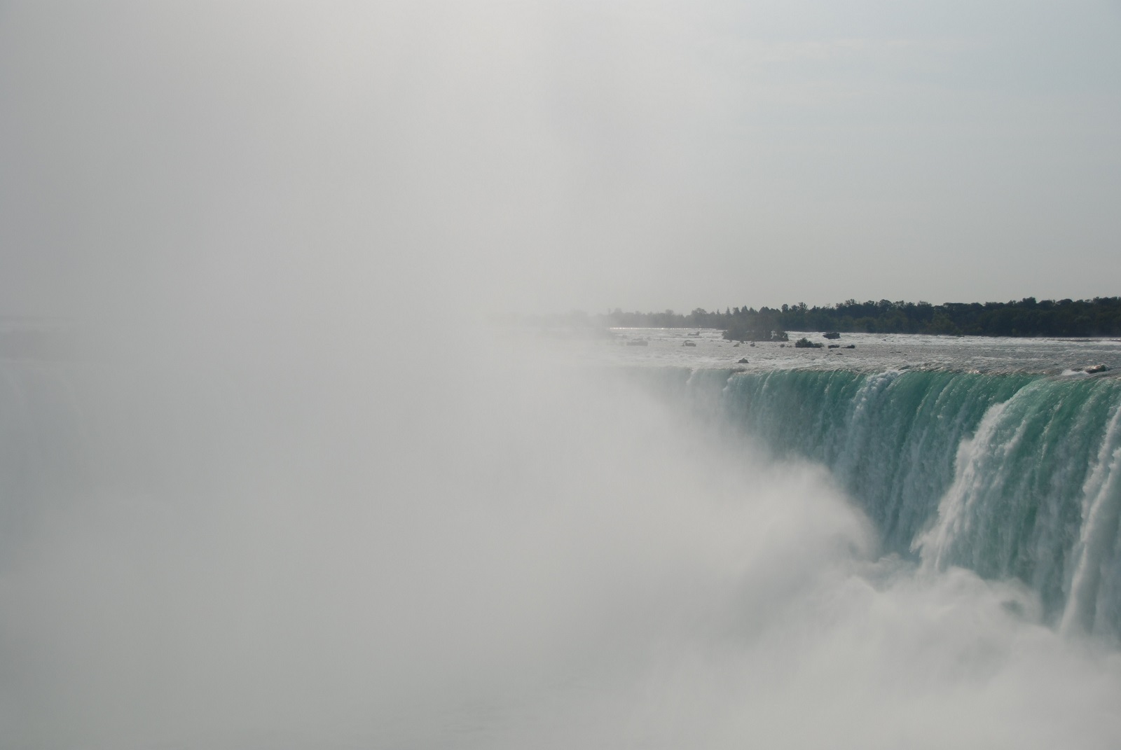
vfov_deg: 28.2
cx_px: 560
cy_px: 375
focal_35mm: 48
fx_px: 1496
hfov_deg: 41.1
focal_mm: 32
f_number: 4.2
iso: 100
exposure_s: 1/1250
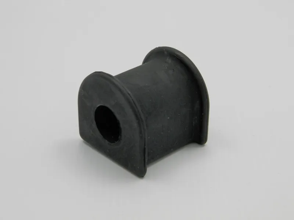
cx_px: 147
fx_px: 696
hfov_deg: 23.8
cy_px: 110
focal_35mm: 82
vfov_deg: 18.0
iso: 160
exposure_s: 1/160
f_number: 4.2
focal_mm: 14.6
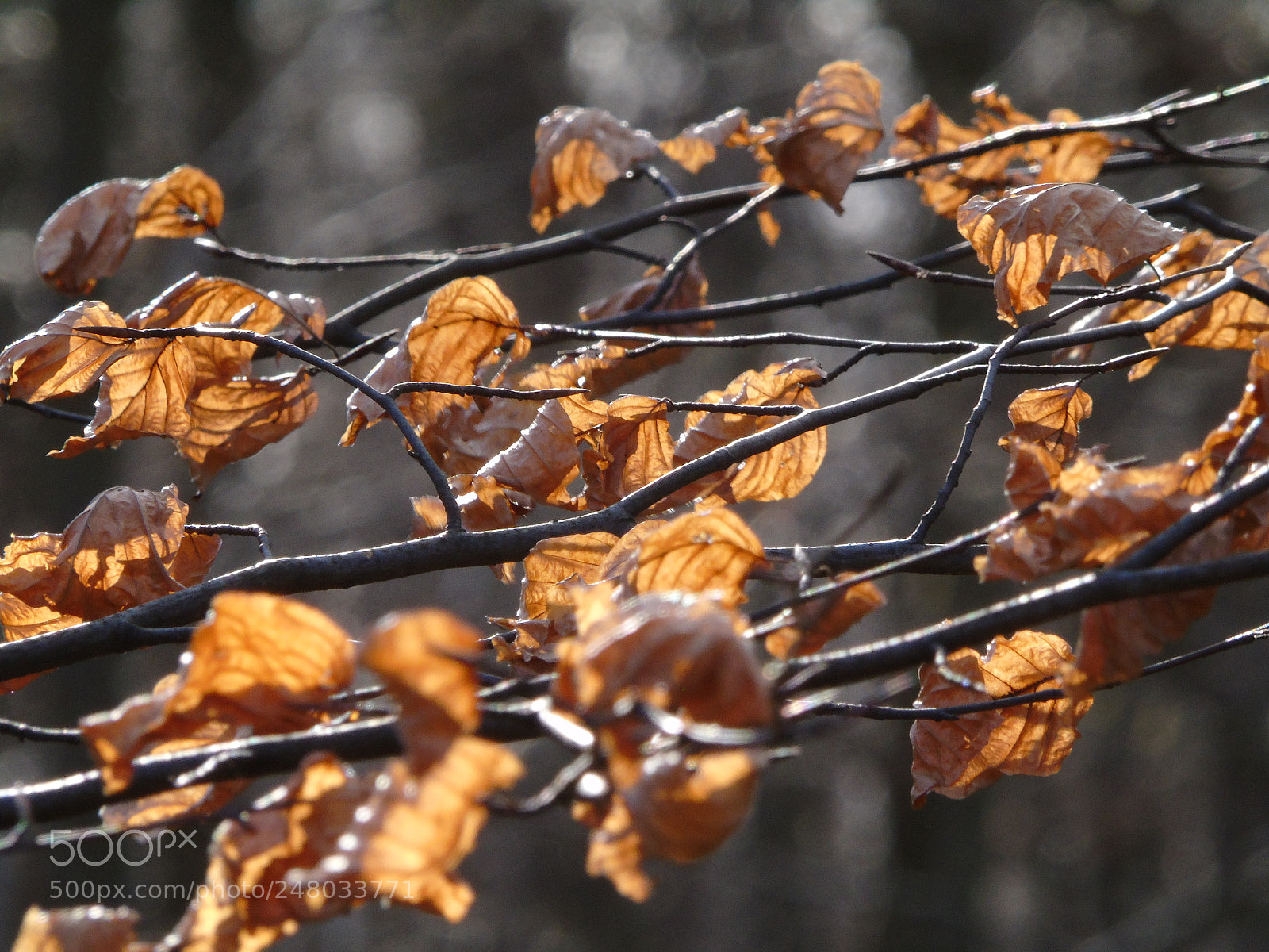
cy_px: 476
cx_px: 634
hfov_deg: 3.1
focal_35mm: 630
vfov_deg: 2.4
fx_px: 23095
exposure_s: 1/125
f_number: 6
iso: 200
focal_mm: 112
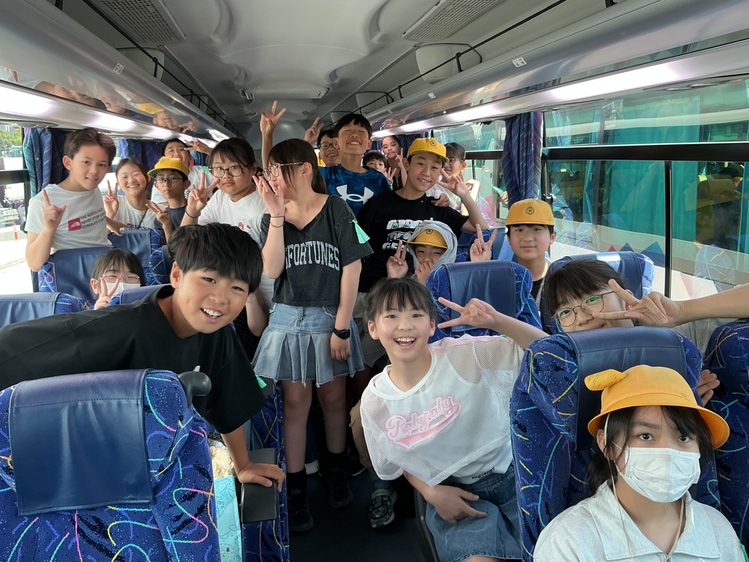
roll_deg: +1.3
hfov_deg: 61.7
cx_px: 374
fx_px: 627
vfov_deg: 48.2
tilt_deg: -14.9
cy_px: 281
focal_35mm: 29
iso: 32
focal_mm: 3
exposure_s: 1/100
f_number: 1.8
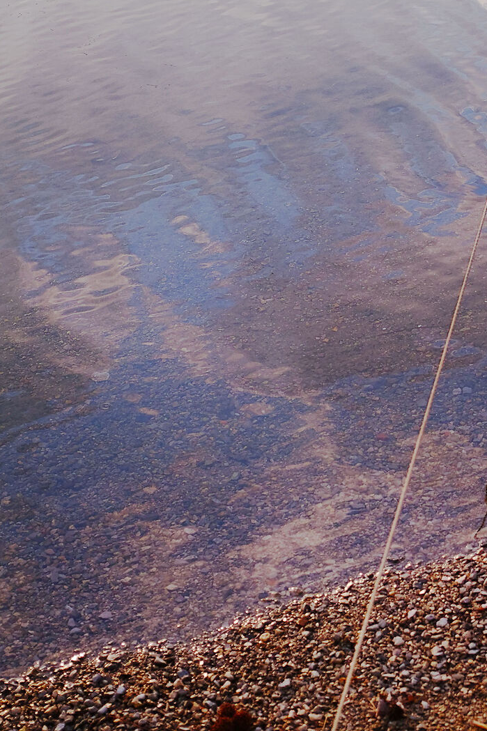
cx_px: 507
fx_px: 2091
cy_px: 263
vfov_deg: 19.8
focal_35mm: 103
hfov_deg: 13.1
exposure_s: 1/320
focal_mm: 30
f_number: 2.8
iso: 100
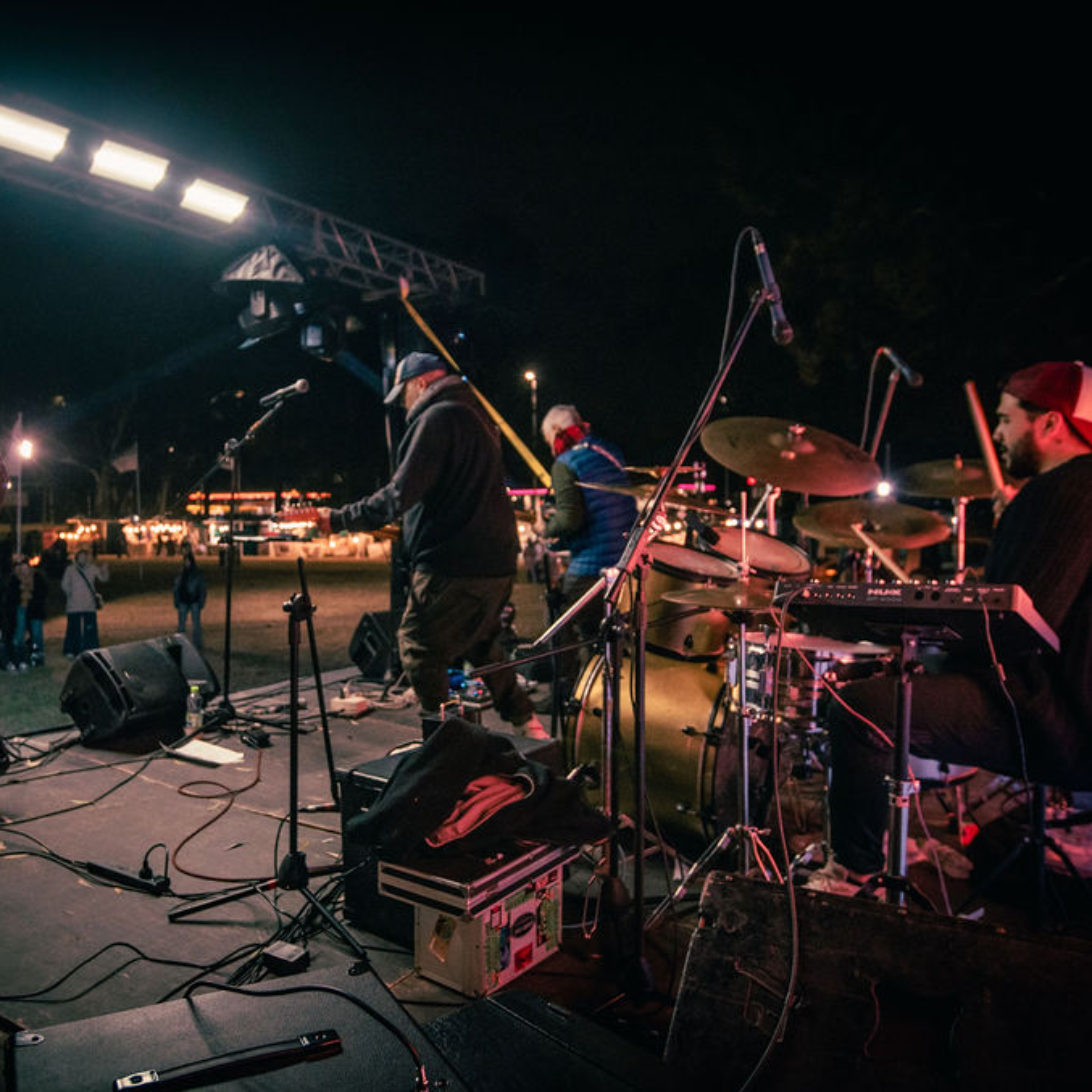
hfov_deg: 58.3
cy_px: 549
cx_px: 410
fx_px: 964
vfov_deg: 59.1
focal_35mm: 27
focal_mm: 21
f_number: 4
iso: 2000
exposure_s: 1/200
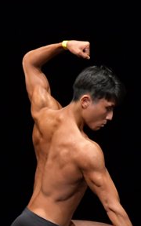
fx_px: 5318
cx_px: 49
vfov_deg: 2.4
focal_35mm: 865
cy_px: 194
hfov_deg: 1.5
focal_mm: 210
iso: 3200
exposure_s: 1/400
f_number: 5.6
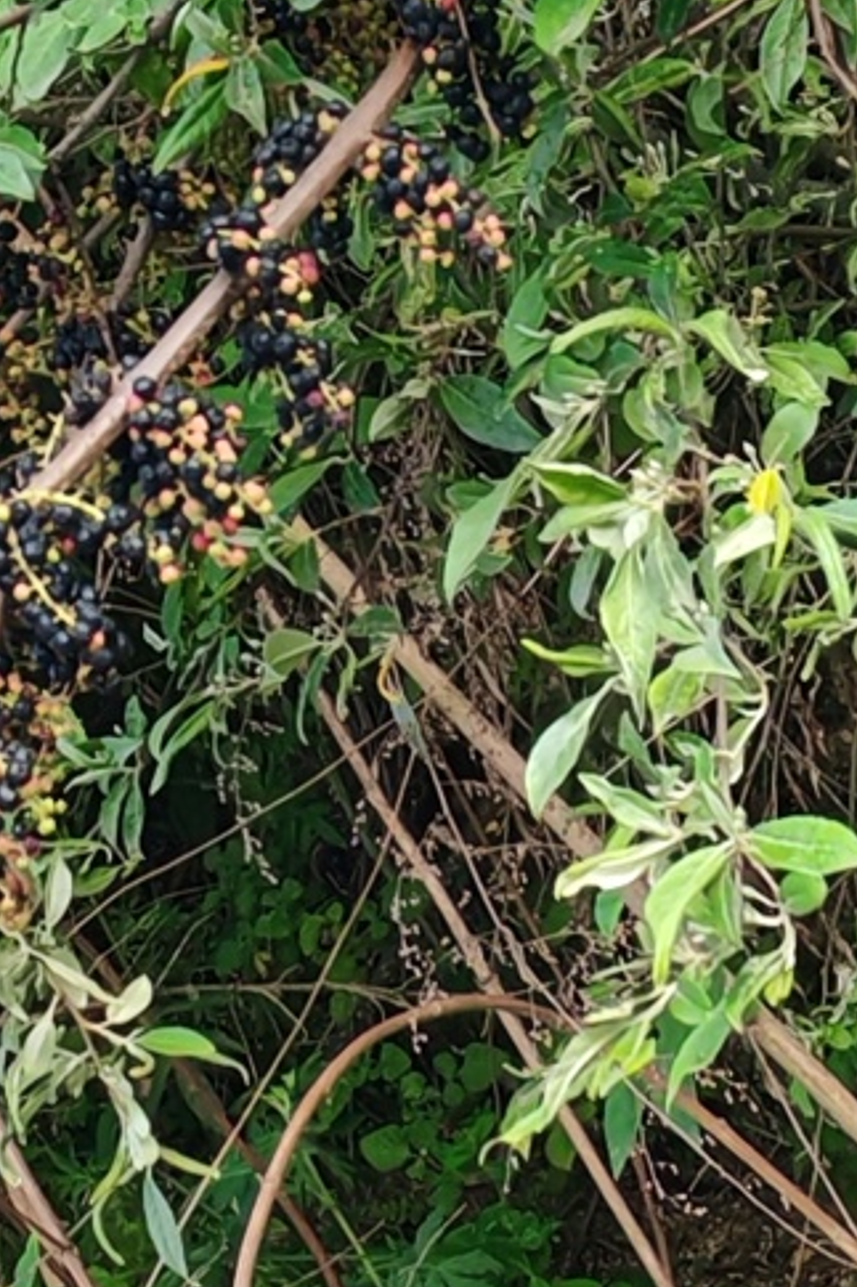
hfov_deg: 8.2
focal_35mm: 167
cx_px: 422
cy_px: -23
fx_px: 5967
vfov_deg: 12.2
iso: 83
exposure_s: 1/100
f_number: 1.95
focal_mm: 5.52
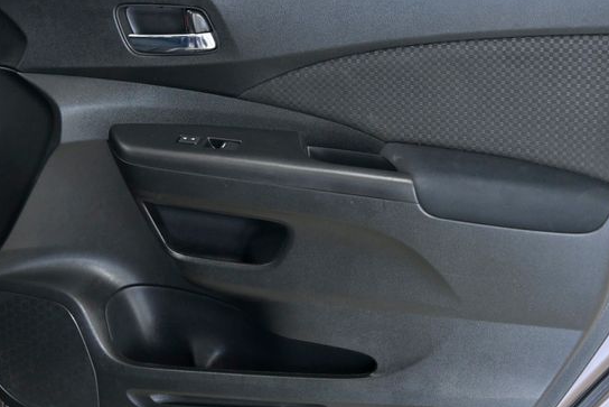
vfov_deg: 20.3
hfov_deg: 30.1
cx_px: 297
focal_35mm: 67
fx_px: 1134
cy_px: 182
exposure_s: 1/250
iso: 2000
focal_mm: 57
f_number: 4
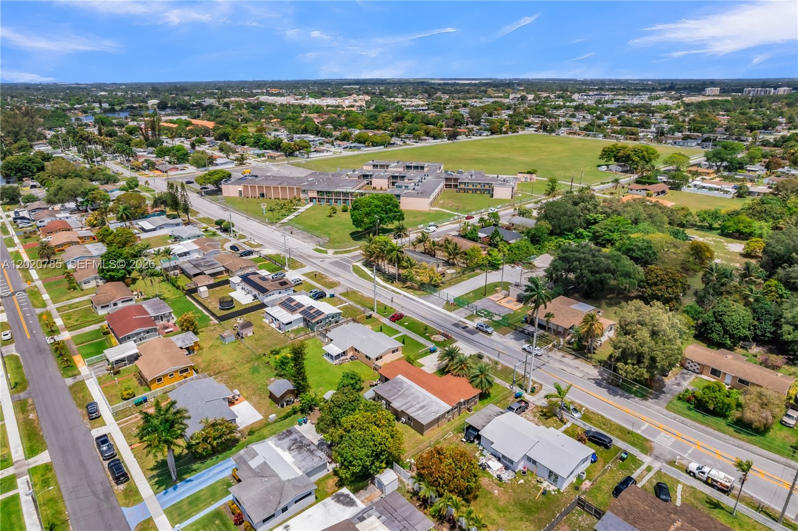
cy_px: 266
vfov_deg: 57.2
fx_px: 487
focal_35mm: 22
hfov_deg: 78.6
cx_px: 399
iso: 130
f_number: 2.8
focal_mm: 8.38
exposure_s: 1/4000
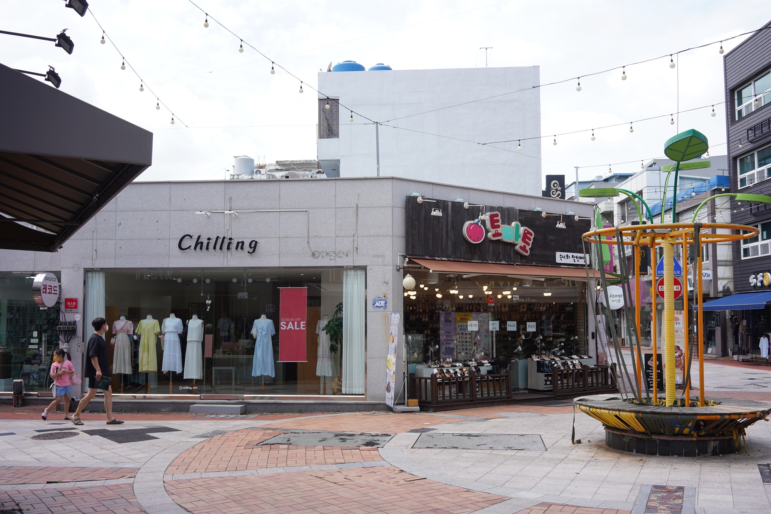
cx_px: 386
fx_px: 750
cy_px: 257
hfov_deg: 54.4
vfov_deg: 37.9
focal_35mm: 35
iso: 100
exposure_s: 1/125
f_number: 8
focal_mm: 35
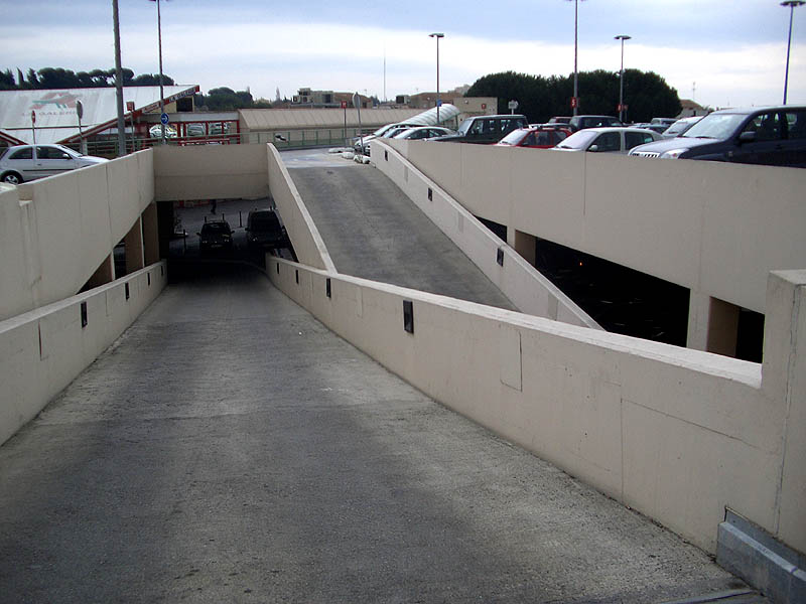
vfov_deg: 40.7
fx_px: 815
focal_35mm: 35
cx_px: 403
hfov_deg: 52.6
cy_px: 302
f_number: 2.6
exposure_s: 1/500
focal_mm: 5.8
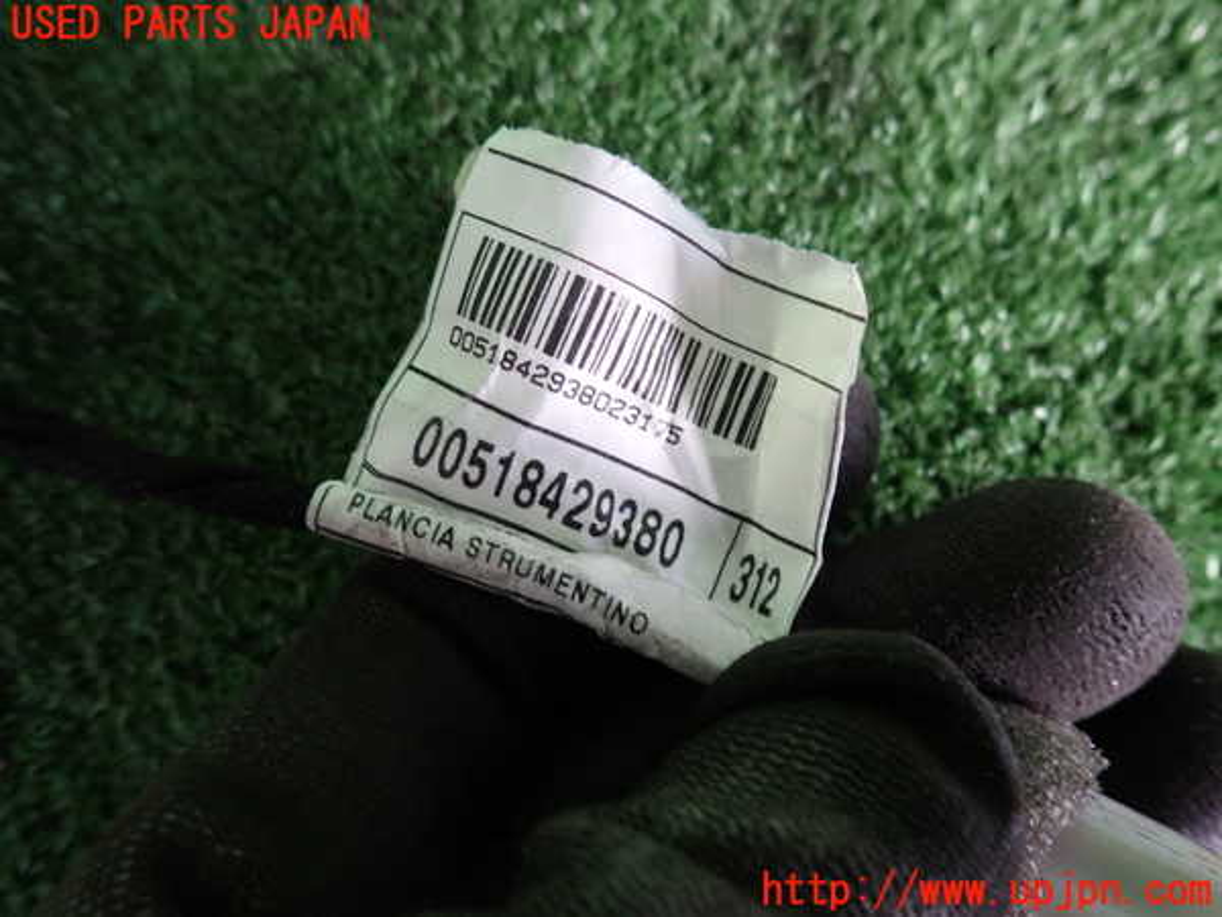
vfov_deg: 54.9
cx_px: 611
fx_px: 883
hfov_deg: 69.4
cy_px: 458
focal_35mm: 25
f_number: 2
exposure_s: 1/40
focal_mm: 4.5
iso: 200
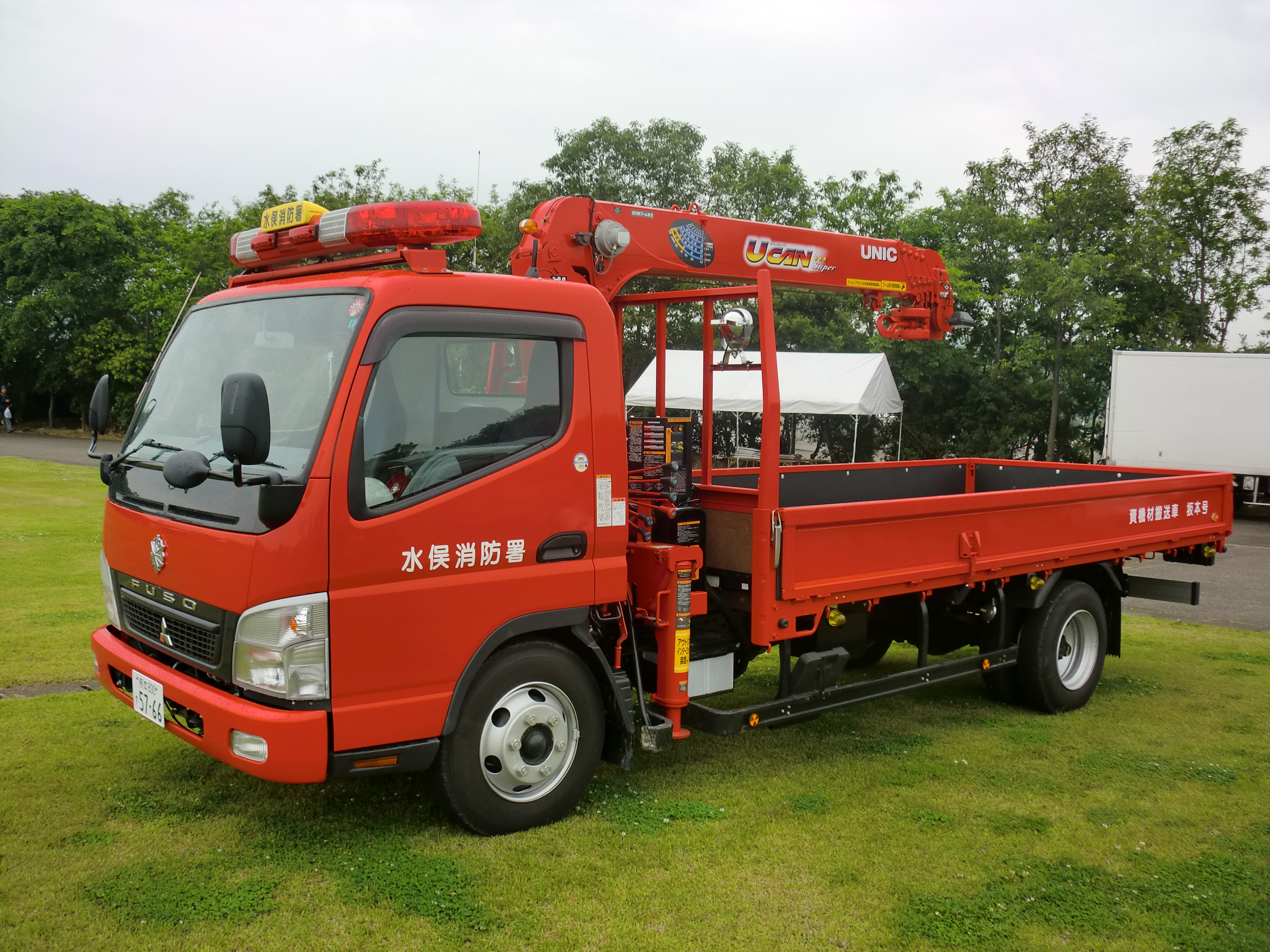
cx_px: 635
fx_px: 1284
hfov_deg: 52.6
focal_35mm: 35
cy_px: 476
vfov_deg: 40.7
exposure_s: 1/160
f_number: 3.1
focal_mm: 6.3
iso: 64
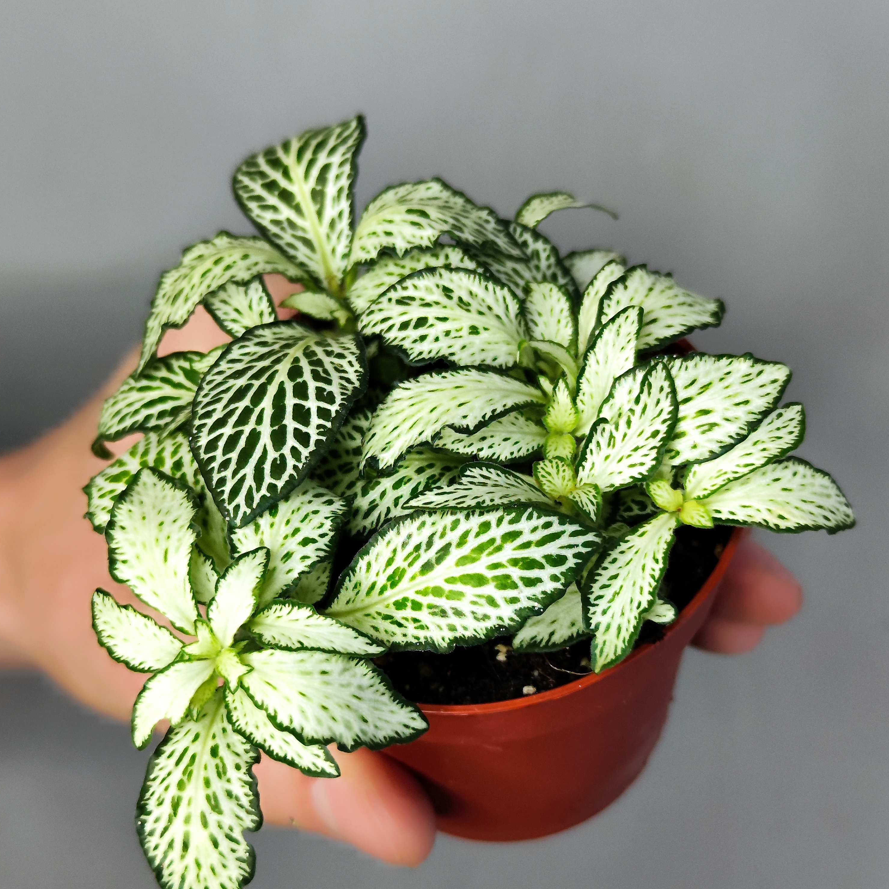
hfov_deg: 57.3
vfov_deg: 57.1
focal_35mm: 28
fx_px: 814
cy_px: 497
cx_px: 431
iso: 1300
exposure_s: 1/67.1
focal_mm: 7.01
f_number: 1.69
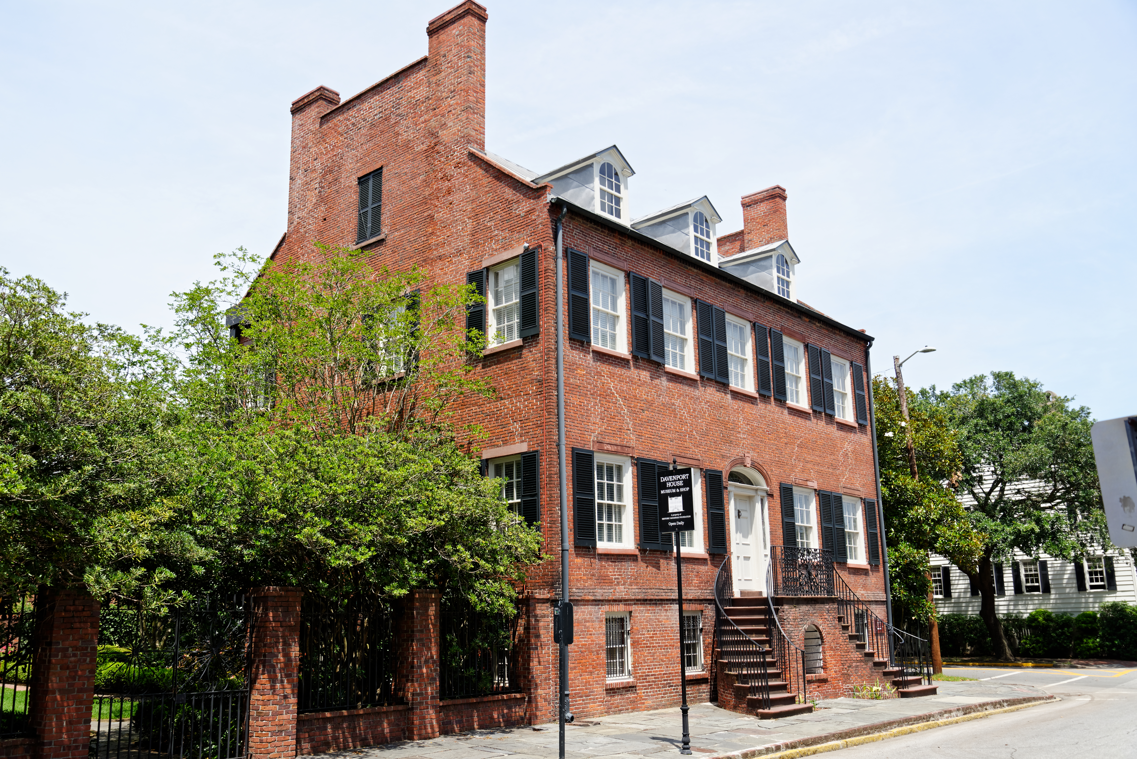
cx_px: 568
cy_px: 380
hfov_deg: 58.7
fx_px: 1011
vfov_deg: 41.1
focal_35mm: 32
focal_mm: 32
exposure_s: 1/250
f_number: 7.1
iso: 100
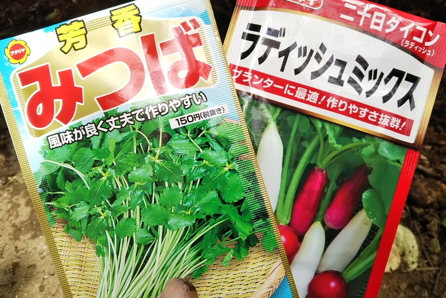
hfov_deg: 58.7
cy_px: 139
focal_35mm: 32
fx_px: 396
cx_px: 226
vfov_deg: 41.1
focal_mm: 4
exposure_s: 1/244
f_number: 2.2
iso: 20
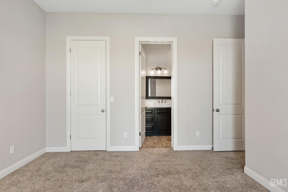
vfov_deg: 70.4
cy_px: 96
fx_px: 136
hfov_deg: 93.3
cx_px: 144
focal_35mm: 17
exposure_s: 1/3
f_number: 7.1
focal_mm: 17
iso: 400
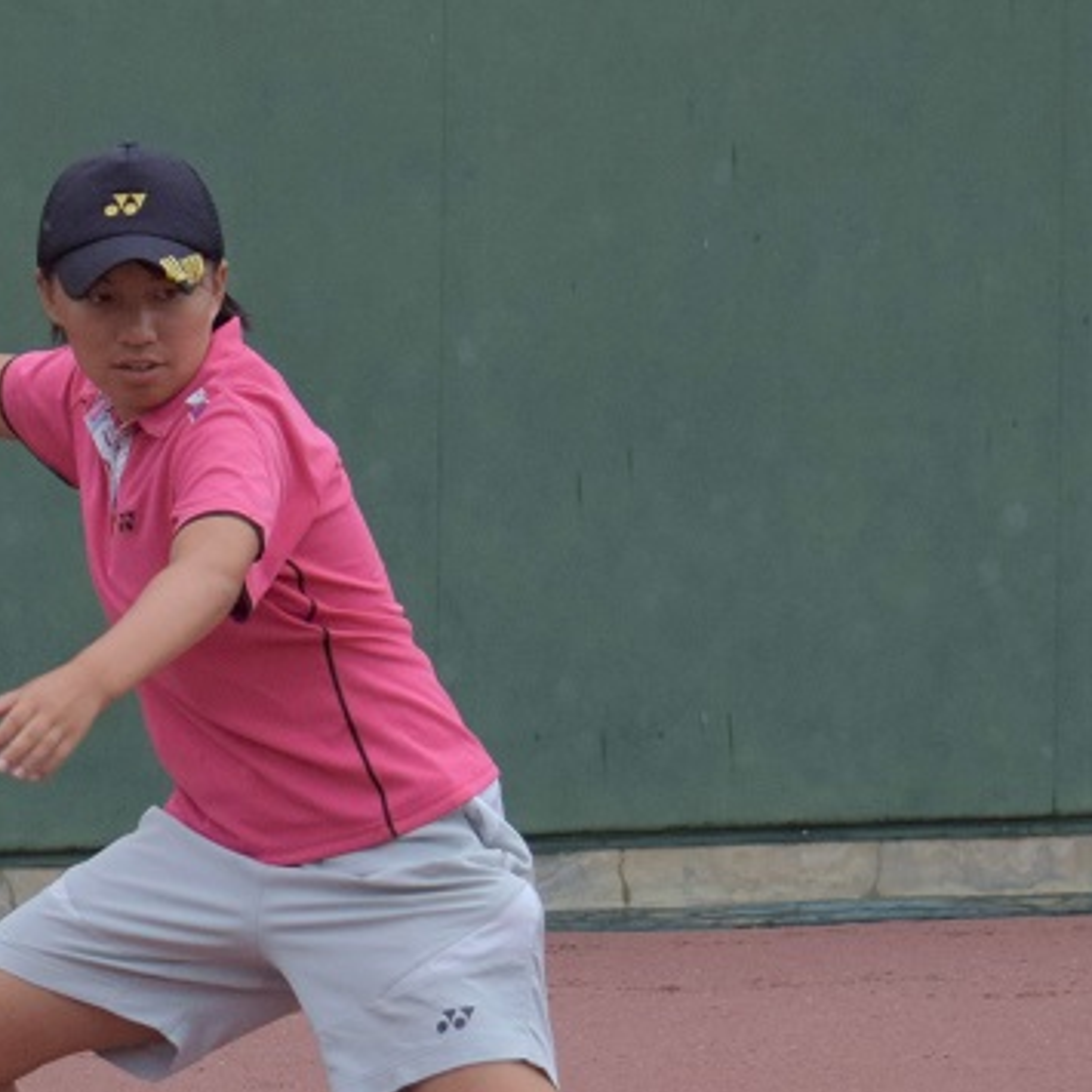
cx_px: 301
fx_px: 11778
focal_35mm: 330
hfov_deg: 5.3
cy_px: 517
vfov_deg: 5.3
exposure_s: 1/1000
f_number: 4.5
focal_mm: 92
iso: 640
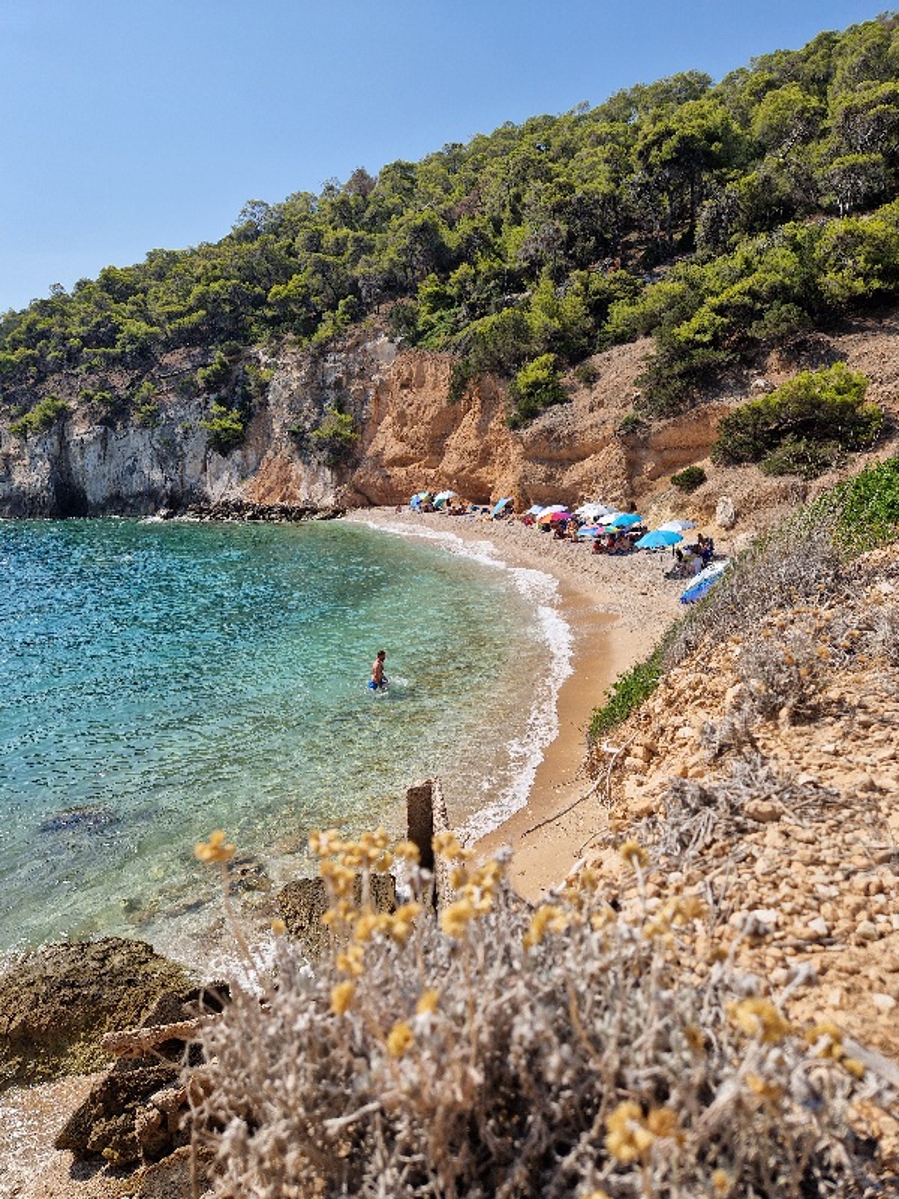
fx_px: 796
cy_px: 600
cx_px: 450
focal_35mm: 23
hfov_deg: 58.9
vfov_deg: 73.9
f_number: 1.8
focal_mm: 5.4
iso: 50
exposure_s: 1/2500
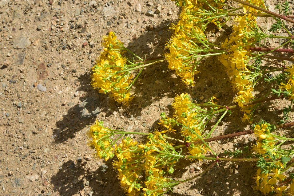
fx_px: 555
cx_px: 179
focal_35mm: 68
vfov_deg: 20.0
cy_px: 111
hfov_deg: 29.6
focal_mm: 50
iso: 160
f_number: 20
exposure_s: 1/125
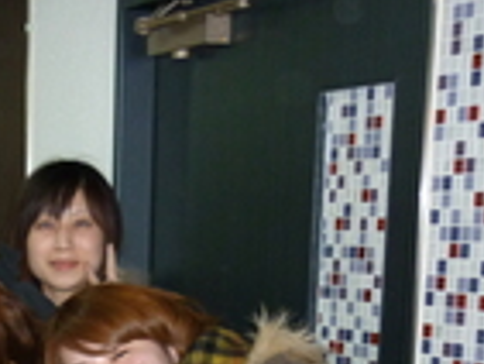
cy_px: 496
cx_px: -185
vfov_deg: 14.4
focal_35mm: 98
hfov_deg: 18.3
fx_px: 1371
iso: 200
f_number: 2.8
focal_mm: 5.5
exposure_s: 1/30
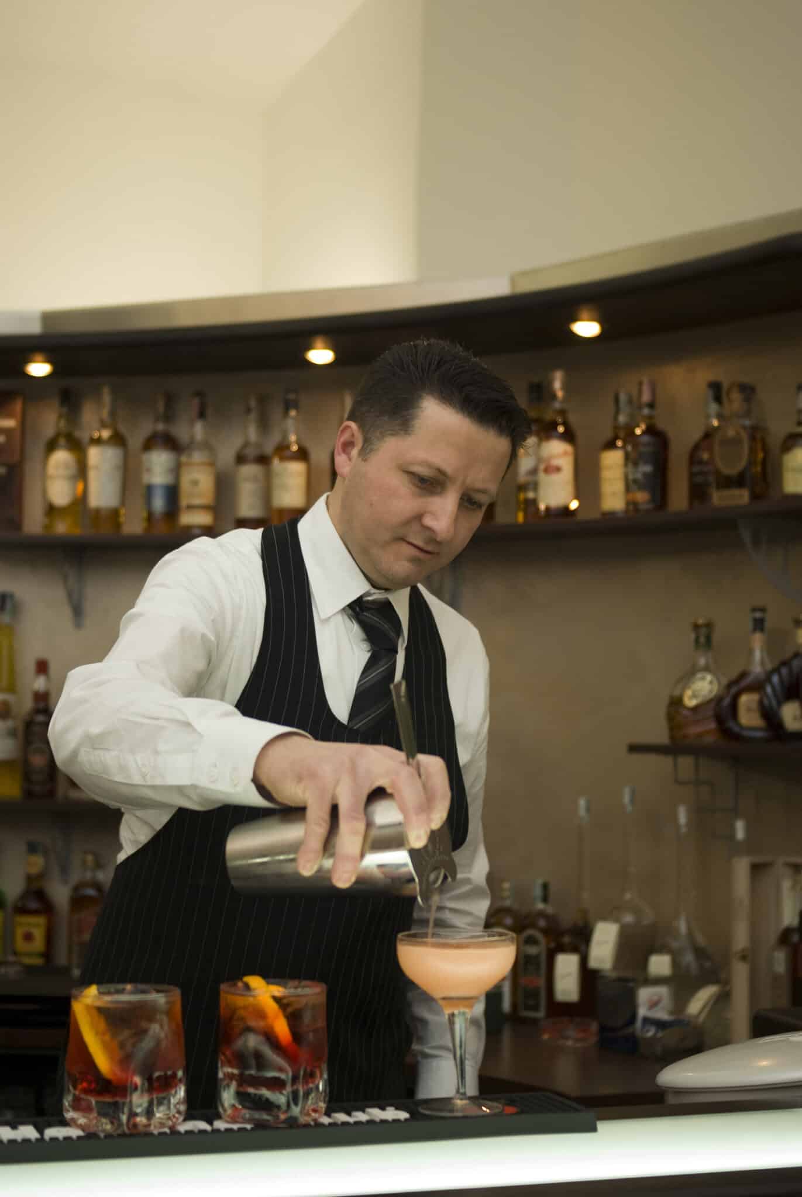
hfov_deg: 22.7
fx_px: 1999
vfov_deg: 33.4
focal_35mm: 60
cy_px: 598
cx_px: 401
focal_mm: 40
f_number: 3.5
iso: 200
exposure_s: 1/60
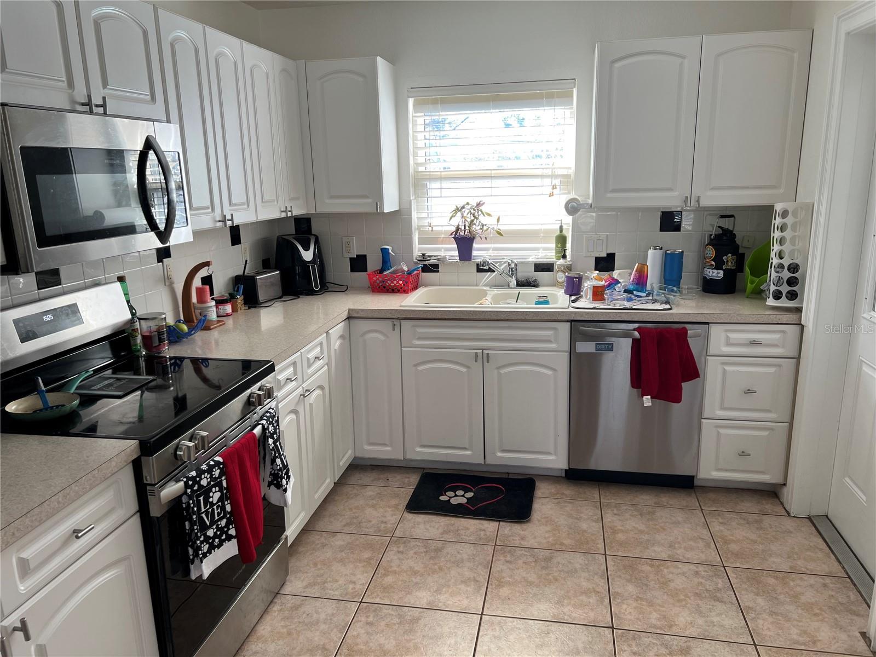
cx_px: 438
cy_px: 328
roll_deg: +1.7
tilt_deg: -12.7
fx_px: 658
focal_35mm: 26
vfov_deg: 53.1
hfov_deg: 67.3
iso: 50
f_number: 1.5
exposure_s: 1/121
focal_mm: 5.7
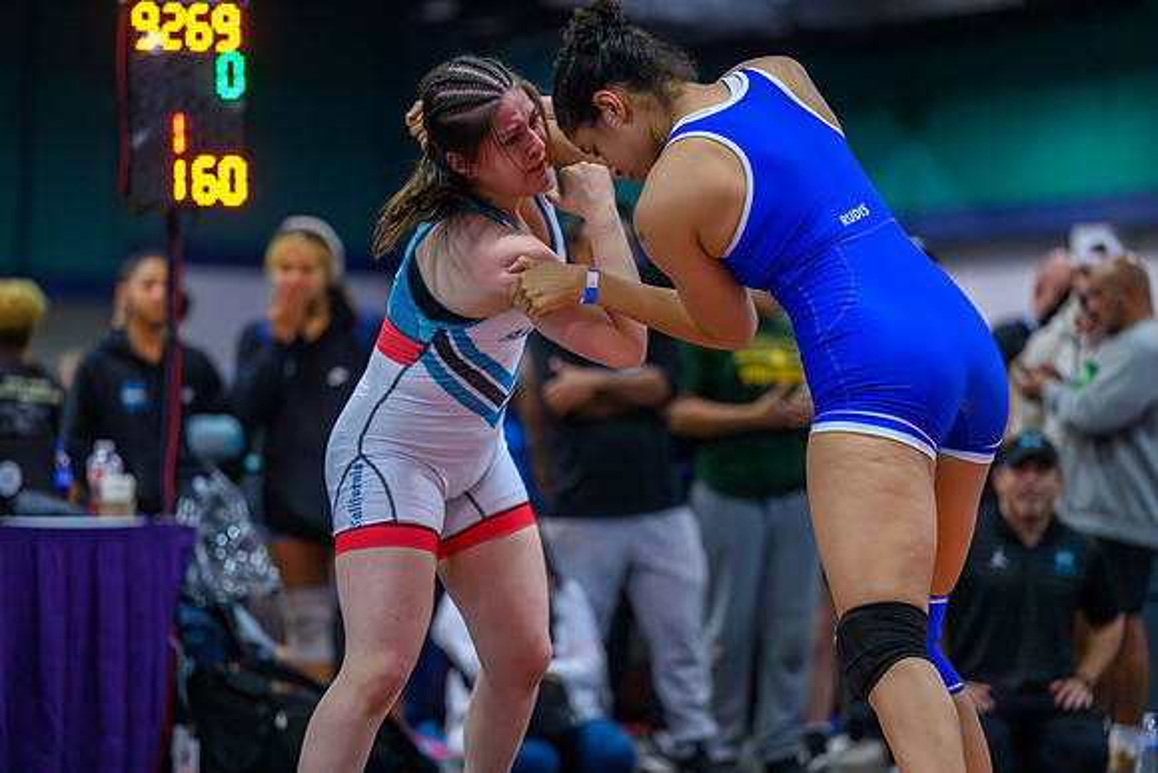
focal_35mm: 152
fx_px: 4902
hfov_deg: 13.5
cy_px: 406
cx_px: 539
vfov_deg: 9.0
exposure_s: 1/800
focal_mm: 140
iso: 16000
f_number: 2.8
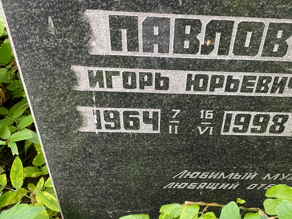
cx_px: 181
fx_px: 295
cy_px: 114
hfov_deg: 52.1
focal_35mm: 35
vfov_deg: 40.7
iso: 125
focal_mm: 4.25
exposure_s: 1/101
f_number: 1.8
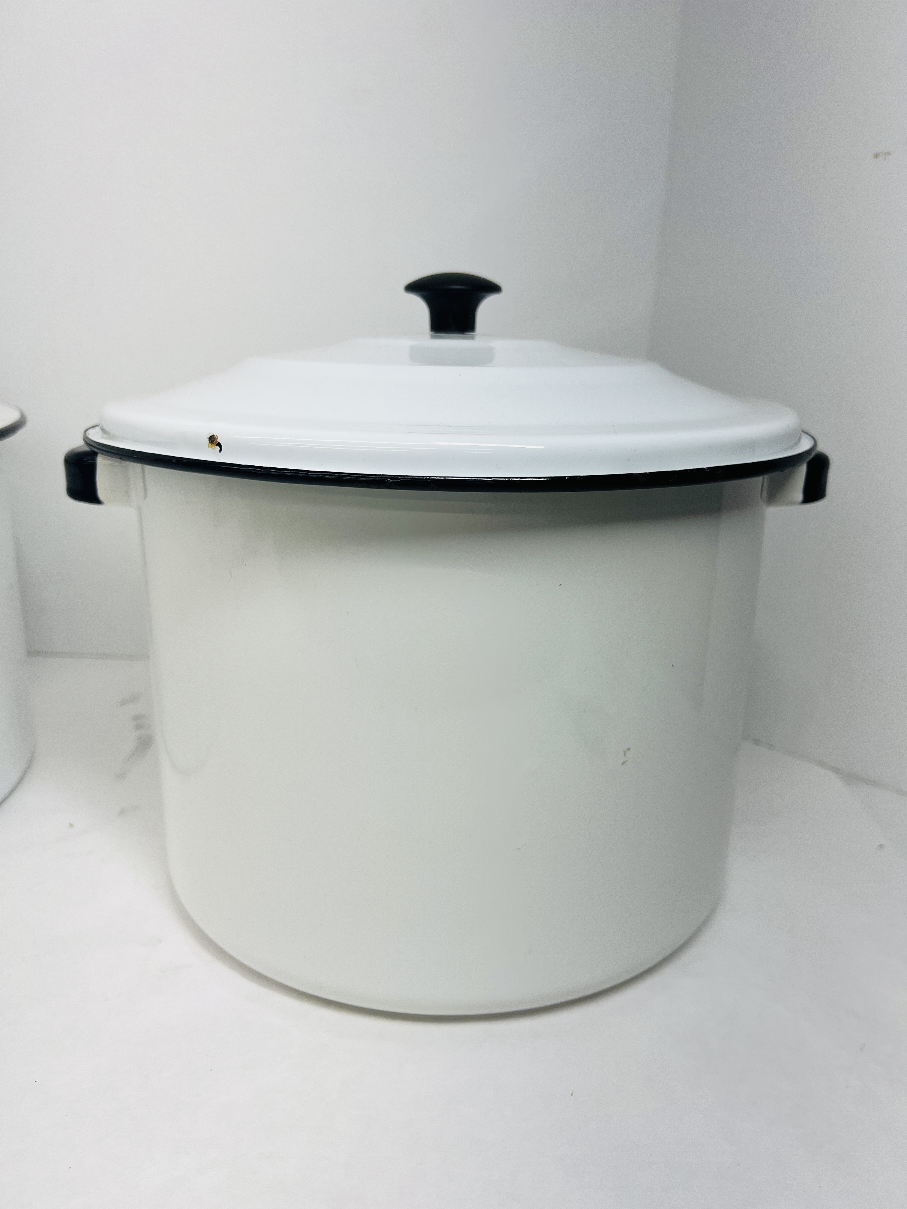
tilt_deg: -15.3
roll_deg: -1.8
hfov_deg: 53.1
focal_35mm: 26
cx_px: 454
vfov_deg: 67.3
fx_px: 908
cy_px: 604
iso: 50
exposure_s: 1/516
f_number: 1.5
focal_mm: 5.7
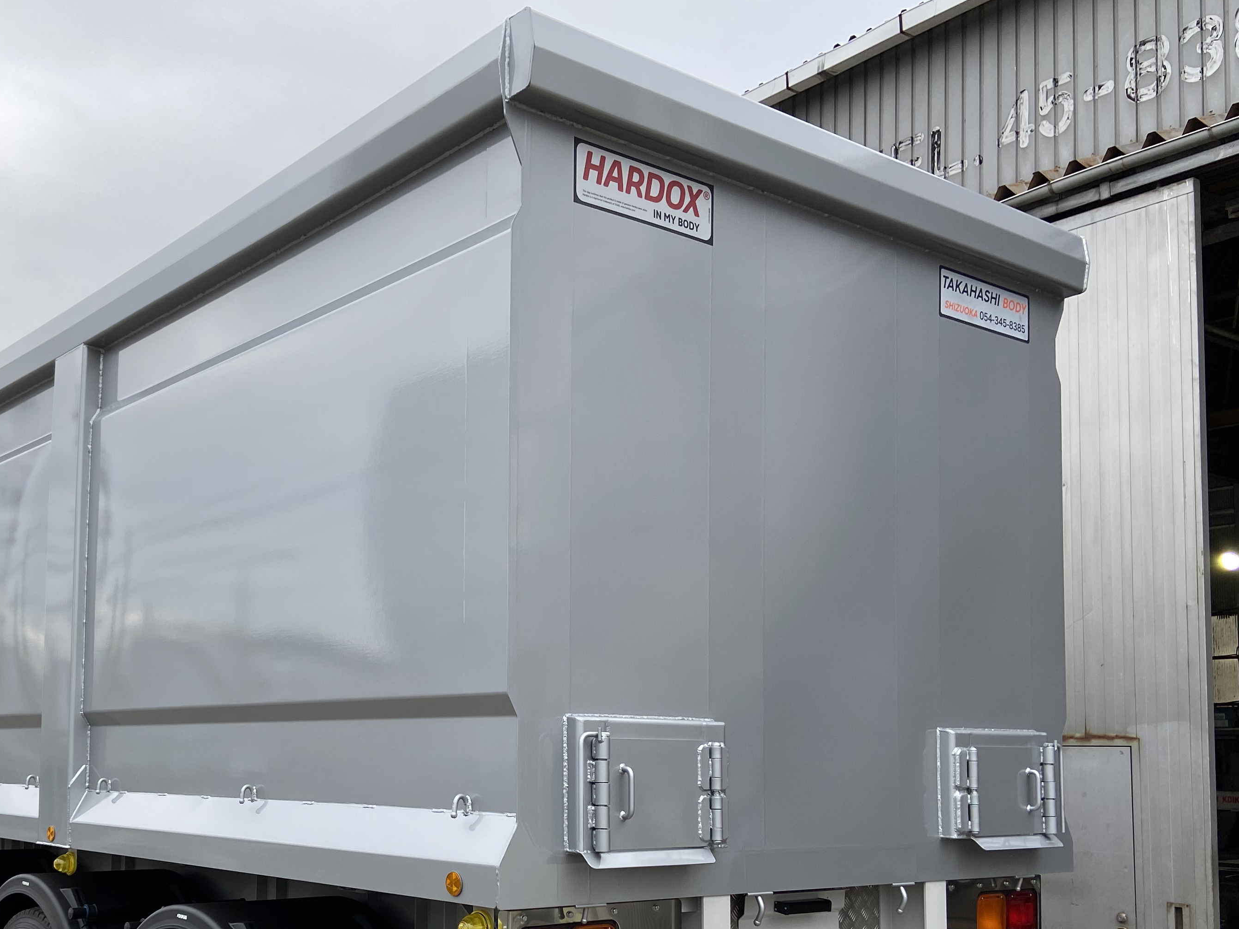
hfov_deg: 47.2
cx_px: 421
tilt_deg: +3.6
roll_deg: -0.2
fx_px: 1396
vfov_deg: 36.1
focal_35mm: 39
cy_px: 676
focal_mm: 4.25
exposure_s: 1/594
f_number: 1.8
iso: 32
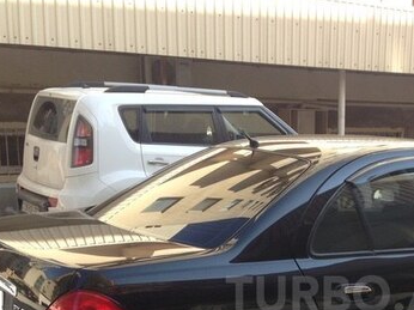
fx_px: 753
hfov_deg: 29.8
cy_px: 294
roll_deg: -1.5
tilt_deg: -13.1
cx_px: 348
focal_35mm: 63
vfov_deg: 22.5
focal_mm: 4.12
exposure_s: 1/252
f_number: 2.4
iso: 50
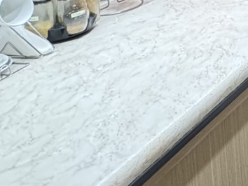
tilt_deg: -6.5
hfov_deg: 18.9
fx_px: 544
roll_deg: +0.8
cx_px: 462
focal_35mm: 76
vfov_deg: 16.8
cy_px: -126
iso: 400
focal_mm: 2.22
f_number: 2.2
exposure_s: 1/50
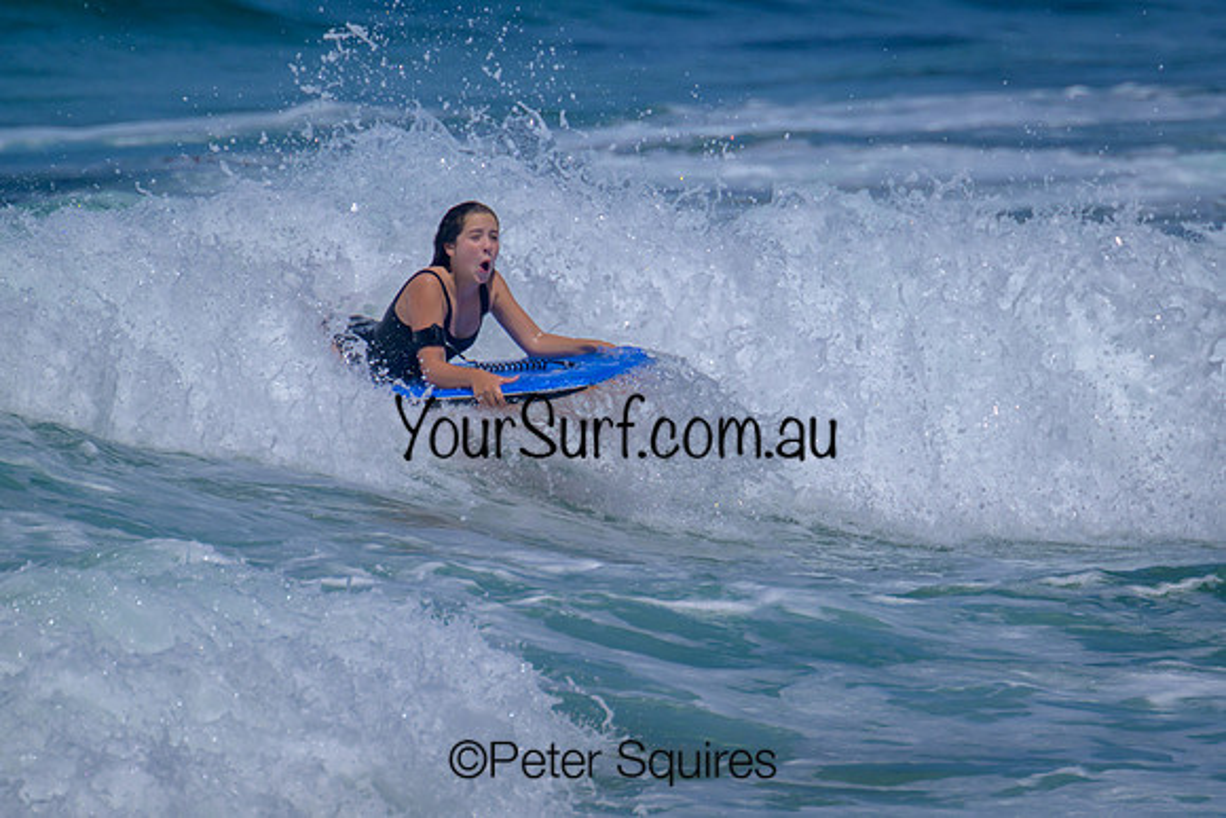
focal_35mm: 1088
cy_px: 403
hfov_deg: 1.9
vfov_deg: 1.3
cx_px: 834
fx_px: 37060
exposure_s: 1/2000
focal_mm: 800
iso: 320
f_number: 11
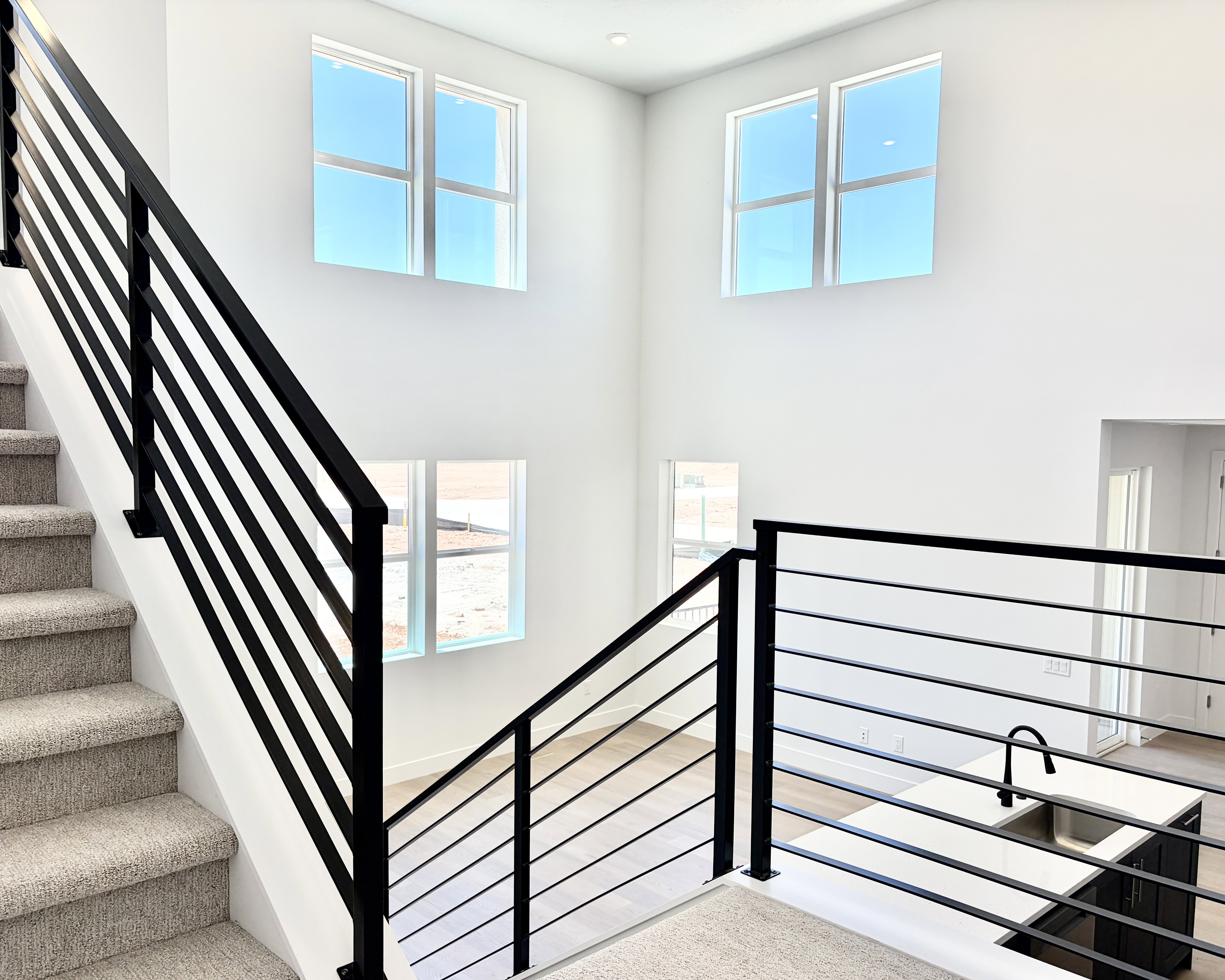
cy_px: 505
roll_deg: -0.4
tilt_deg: -3.8
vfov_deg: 51.5
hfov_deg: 62.2
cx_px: 577
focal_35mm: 28
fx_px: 1015
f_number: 1.6
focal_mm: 5.96
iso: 64
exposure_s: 1/756
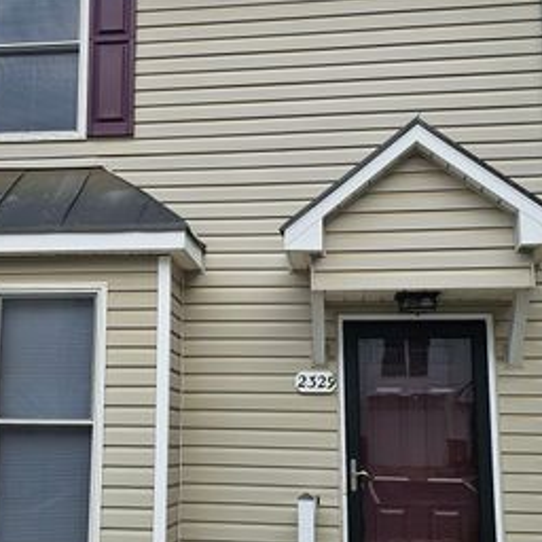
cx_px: 195
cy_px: 255
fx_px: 939
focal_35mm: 53
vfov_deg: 32.2
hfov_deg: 32.0
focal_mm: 6.3
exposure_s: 1/643
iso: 10
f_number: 1.7
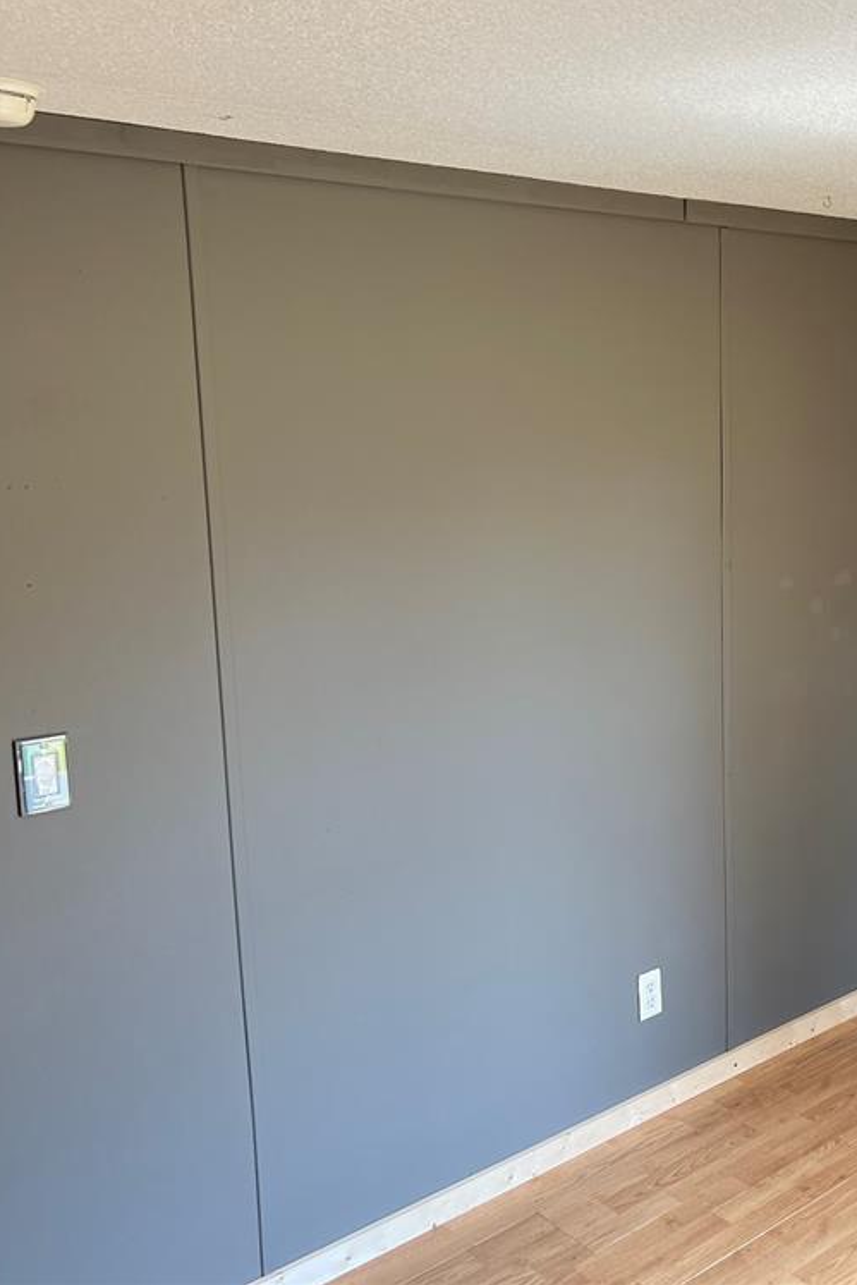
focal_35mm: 37
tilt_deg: -9.6
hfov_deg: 34.5
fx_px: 1320
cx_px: 725
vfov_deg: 51.9
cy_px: 627
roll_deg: +0.7
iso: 125
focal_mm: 5.7
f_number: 1.5
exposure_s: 1/121
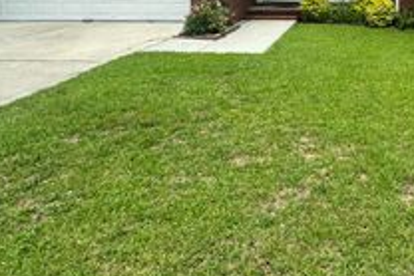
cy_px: -25
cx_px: 386
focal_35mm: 35
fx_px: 403
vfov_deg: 33.3
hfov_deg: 47.7
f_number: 2.2
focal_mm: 2.22
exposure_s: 1/1383
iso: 40
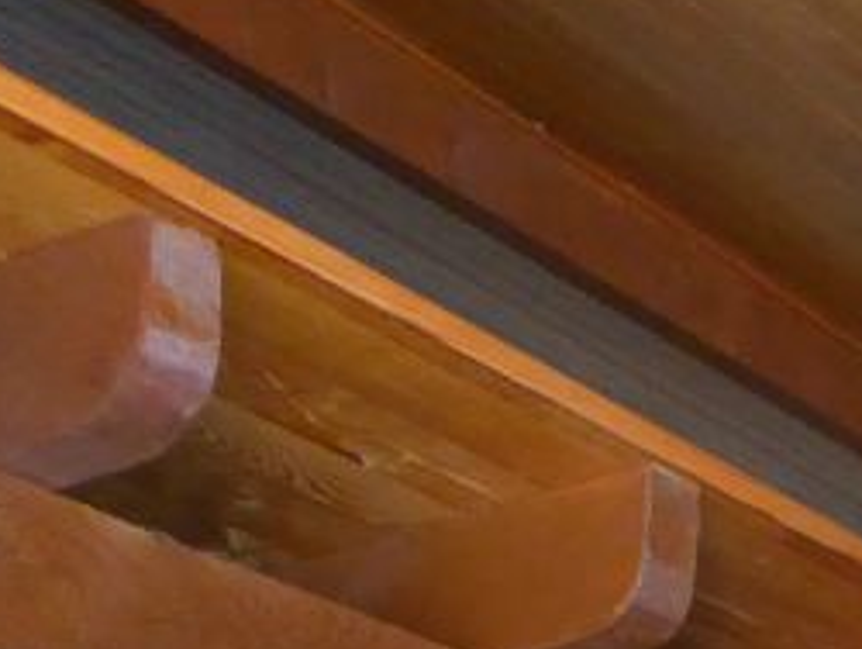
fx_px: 2991
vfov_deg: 10.7
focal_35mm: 120
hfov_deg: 15.2
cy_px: 1505
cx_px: 1276
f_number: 3.3
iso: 640
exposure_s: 1/60
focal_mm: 4.3
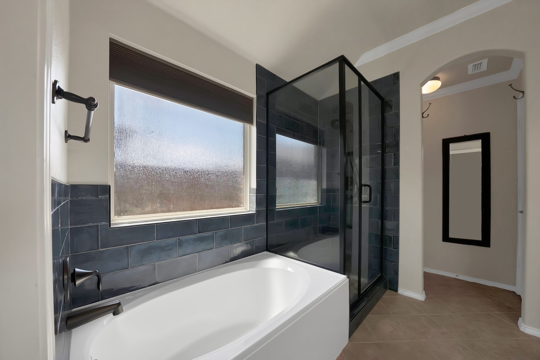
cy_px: 180
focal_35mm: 12
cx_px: 270
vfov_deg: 90.0
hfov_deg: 112.6
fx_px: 180
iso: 640
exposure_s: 1/125
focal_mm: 12
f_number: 9
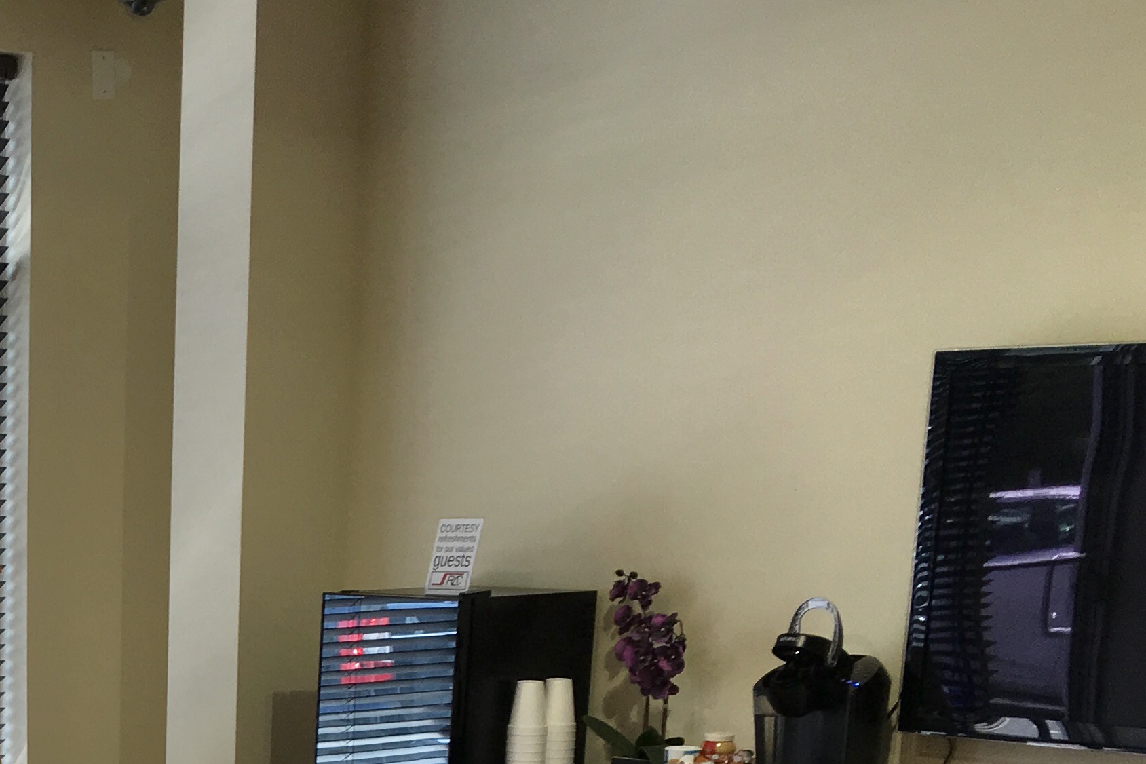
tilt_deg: -14.0
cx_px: -117
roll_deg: +0.3
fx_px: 2292
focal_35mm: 72
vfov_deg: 17.6
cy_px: 1017
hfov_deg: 25.9
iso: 25
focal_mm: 4.15
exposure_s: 1/60
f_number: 2.2
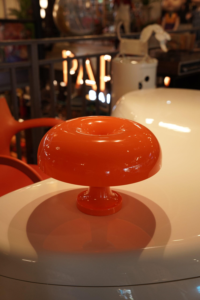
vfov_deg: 45.1
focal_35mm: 43
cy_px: 150
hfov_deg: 30.9
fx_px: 362
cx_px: 100
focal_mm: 43.4
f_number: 5
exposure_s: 1/50
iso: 1000
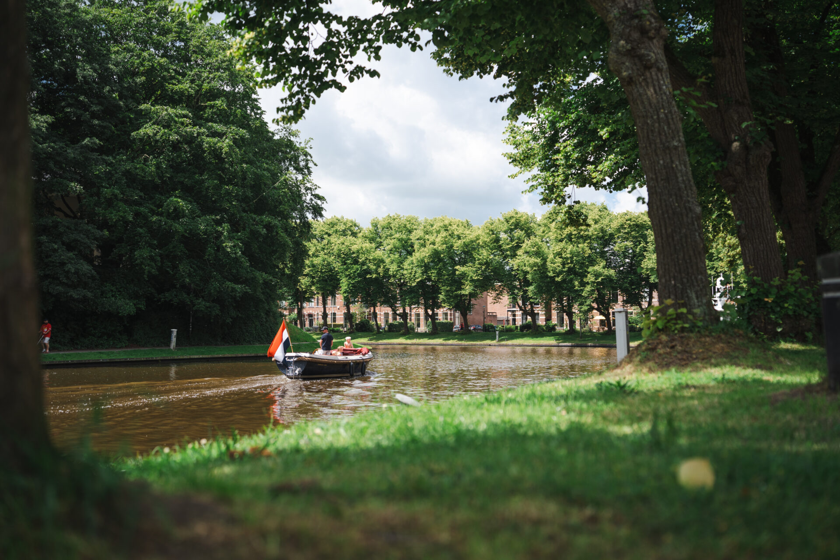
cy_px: 280
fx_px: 817
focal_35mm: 35
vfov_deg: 37.9
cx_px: 420
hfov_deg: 54.4
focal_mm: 35
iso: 100
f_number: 2
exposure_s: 1/2000
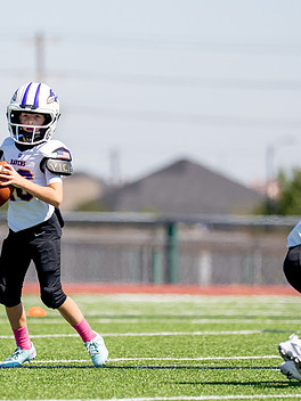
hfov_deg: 3.3
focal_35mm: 456
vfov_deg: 4.3
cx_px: 111
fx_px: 5287
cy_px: 206
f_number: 2.8
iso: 200
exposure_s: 1/4000
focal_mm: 200
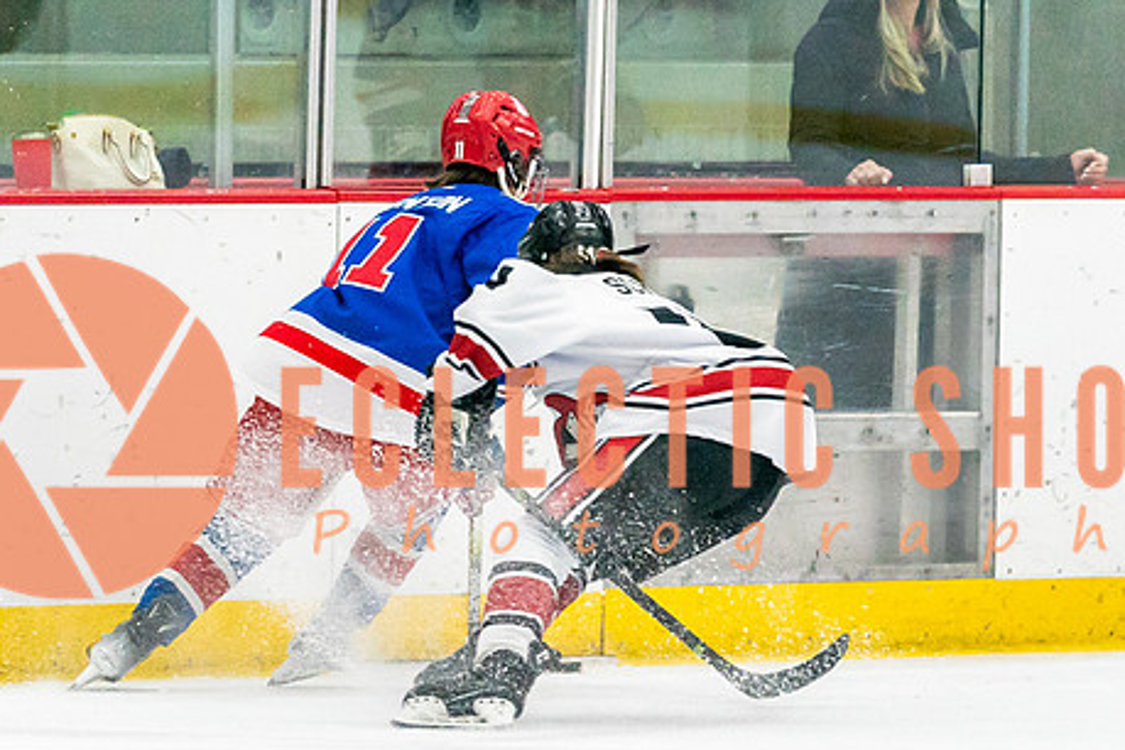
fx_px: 18217
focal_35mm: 583
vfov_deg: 2.4
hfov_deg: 3.5
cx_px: 582
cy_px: 626
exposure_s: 1/1000
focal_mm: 200
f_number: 2.8
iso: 3200
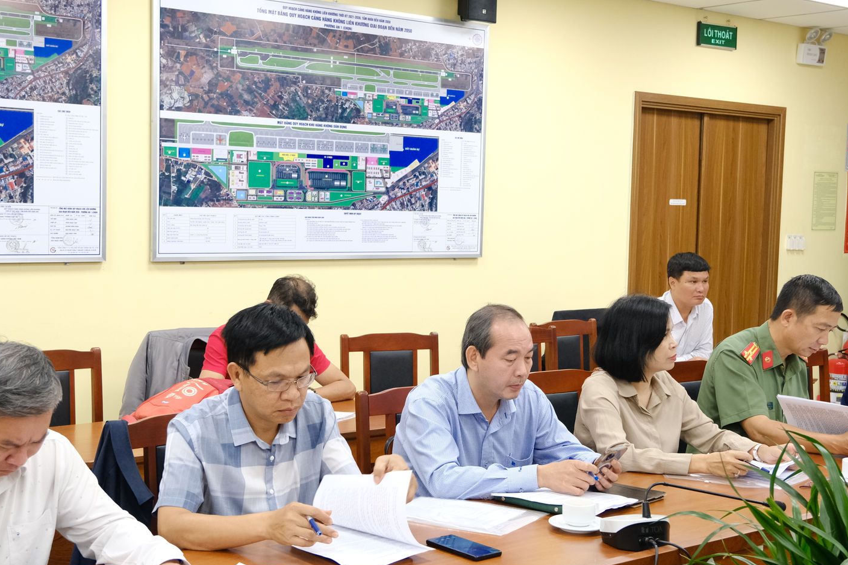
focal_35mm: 48
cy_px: 295
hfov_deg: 41.1
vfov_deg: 28.1
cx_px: 421
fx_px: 1130
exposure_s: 1/125
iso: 1600
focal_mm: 22.3
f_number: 4
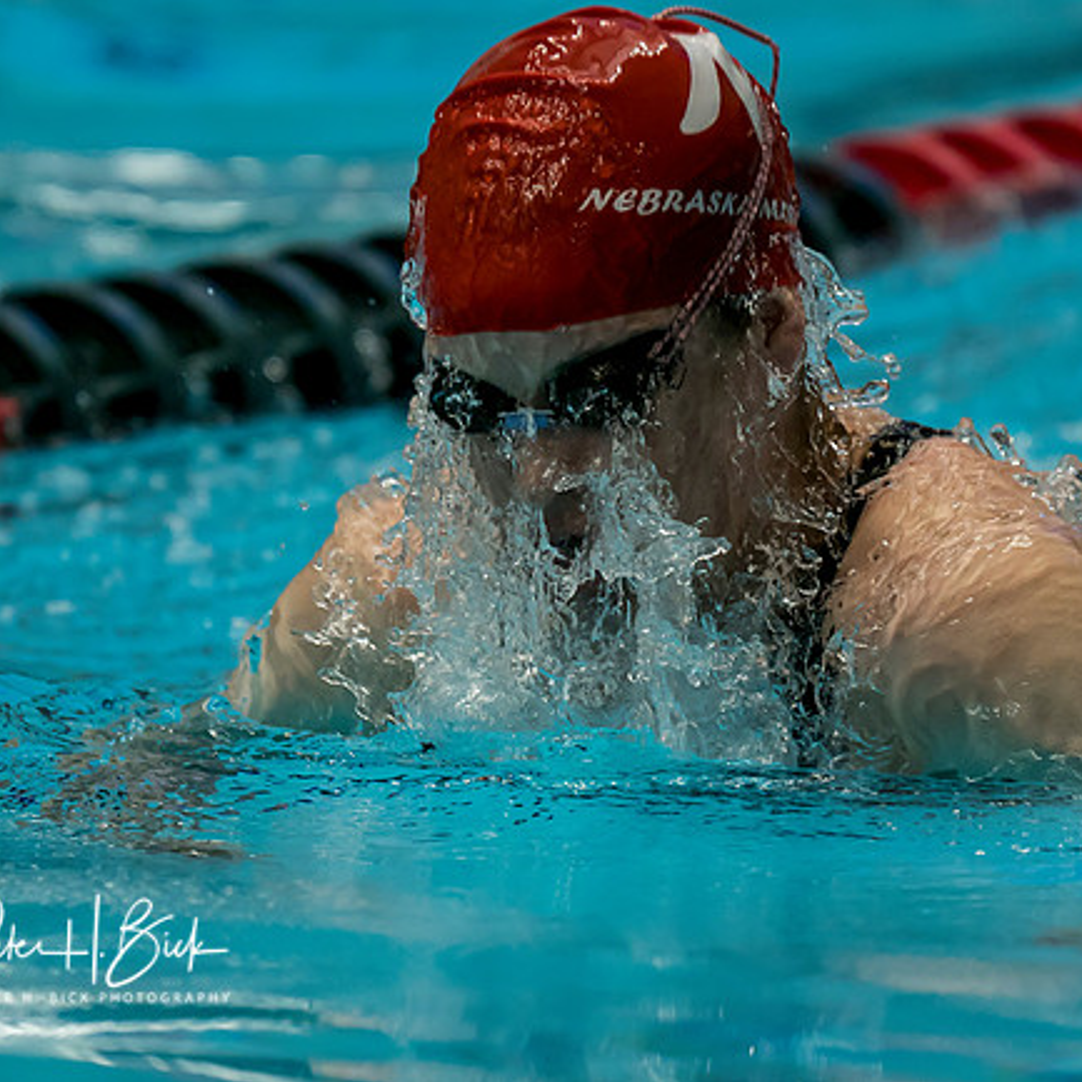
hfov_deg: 2.8
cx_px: 722
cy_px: 720
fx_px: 22314
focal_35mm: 631
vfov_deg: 2.8
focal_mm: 200
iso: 1250
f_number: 2.8
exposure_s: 1/1000
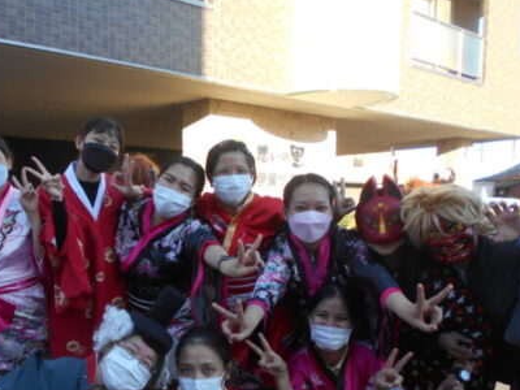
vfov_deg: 36.2
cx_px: 165
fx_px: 586
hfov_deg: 46.9
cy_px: 278
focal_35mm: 39
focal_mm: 4.6
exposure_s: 1/125
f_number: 3.2
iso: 80
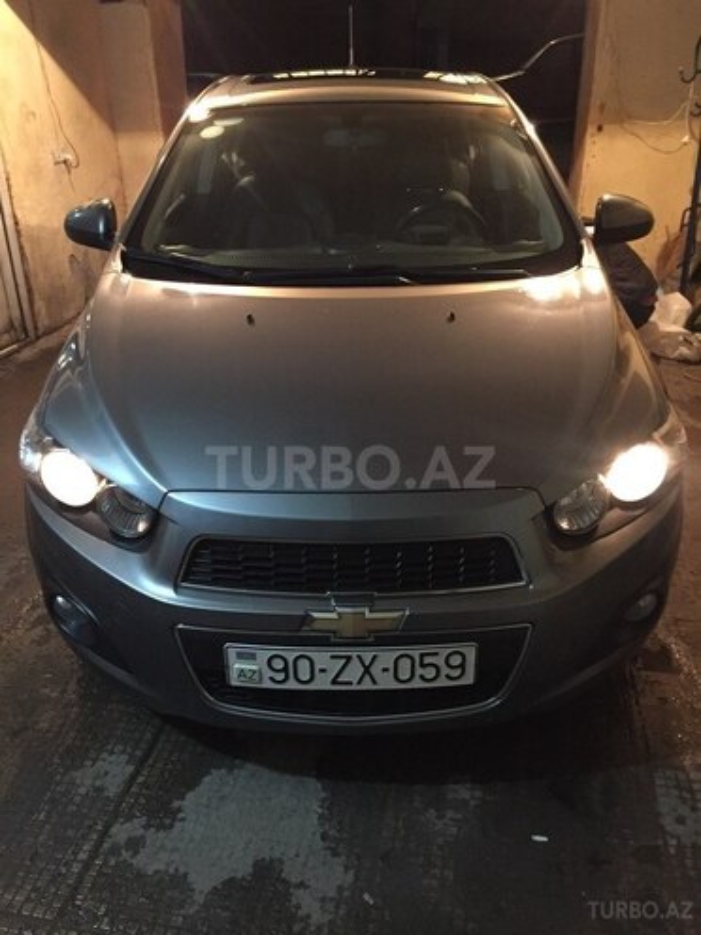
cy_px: 468
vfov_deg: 61.7
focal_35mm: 29
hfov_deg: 48.2
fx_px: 783
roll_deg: +0.6
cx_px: 350
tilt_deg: -26.6
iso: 400
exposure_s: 1/17
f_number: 2.2
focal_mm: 4.15
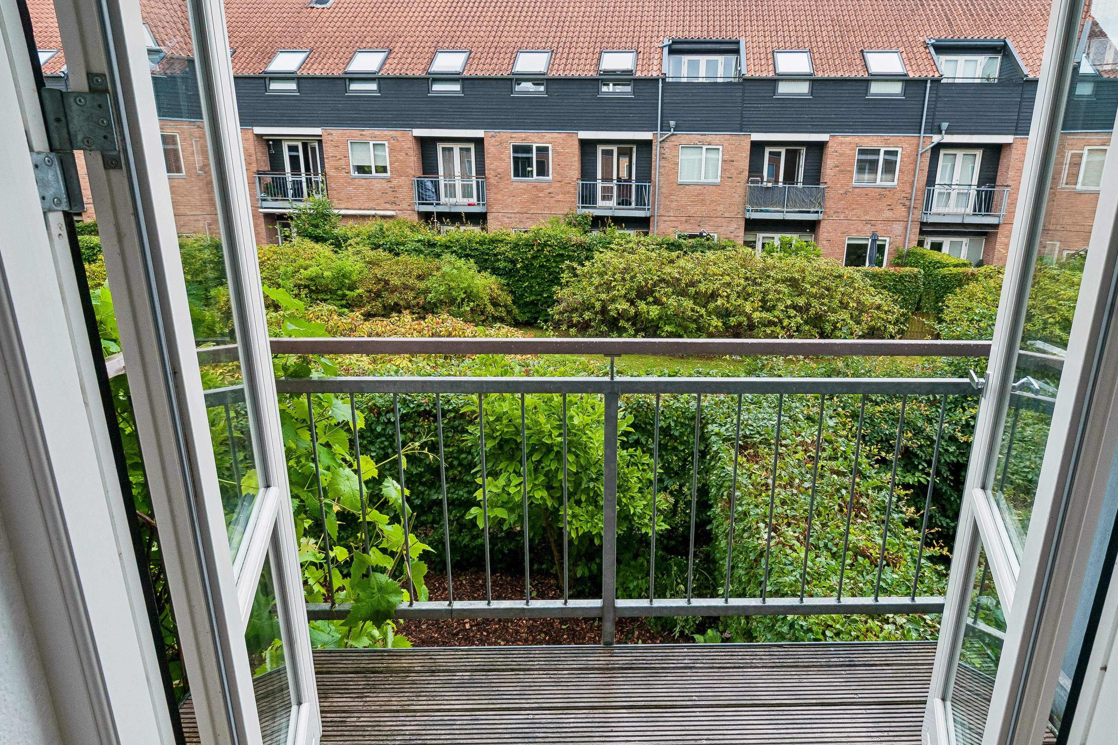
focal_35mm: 20
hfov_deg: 83.8
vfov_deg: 61.9
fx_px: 621
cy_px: 346
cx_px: 610
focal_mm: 12
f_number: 10
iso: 400
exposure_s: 1/125
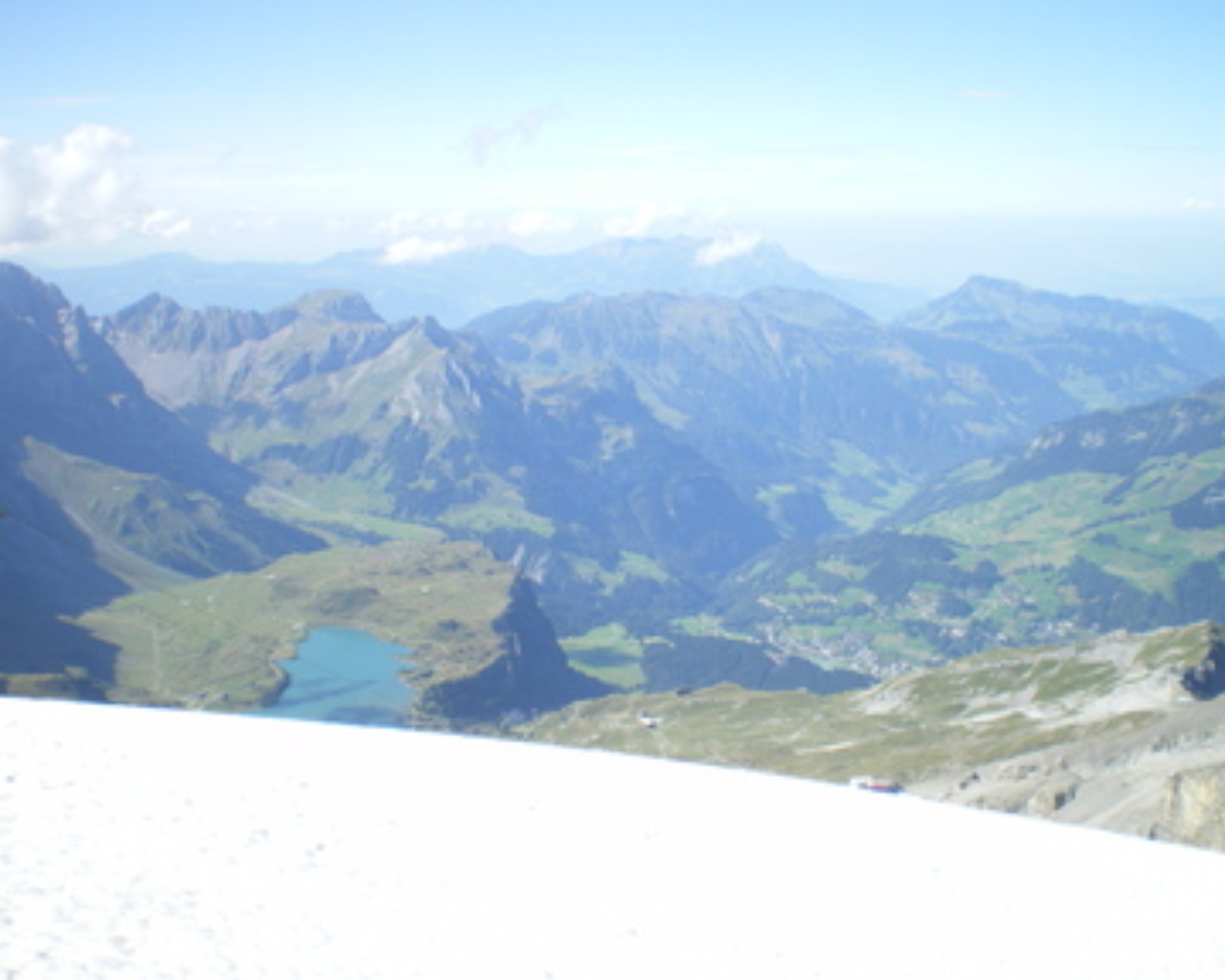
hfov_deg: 46.8
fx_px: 1414
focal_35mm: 39
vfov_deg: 38.2
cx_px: 657
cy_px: 480
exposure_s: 1/250
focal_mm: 6.3
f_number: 4.6
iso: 50
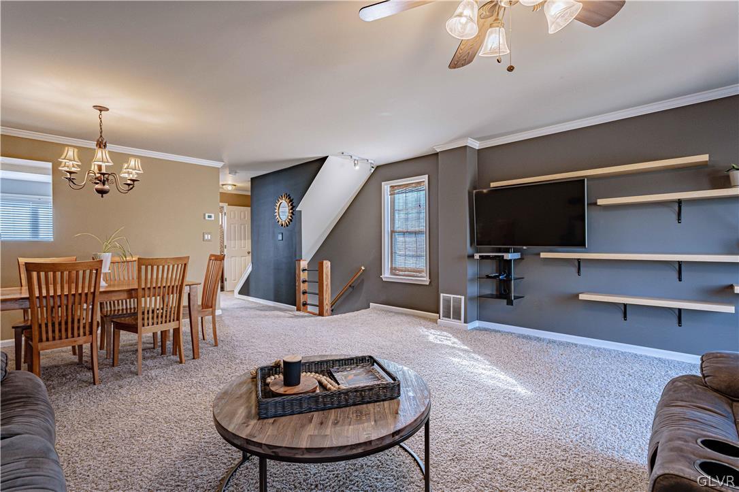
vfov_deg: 73.7
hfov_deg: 96.8
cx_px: 370
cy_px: 246
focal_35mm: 16
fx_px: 328
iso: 640
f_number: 5
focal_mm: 16
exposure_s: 1/250
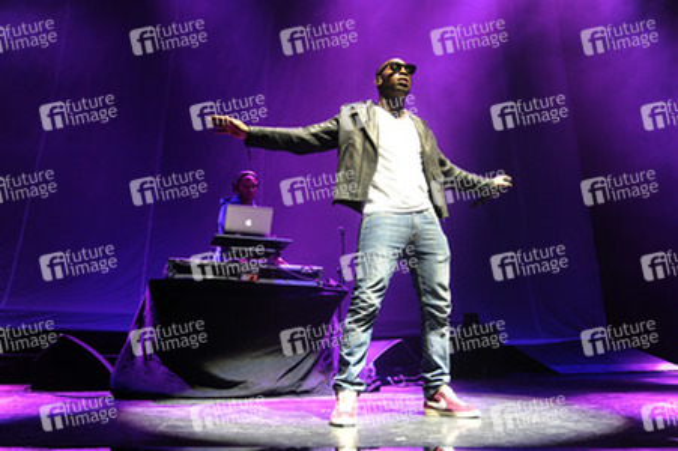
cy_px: 226
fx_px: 527
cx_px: 339
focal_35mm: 28
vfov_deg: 46.3
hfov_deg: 65.5
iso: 4000
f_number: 5.6
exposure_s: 1/200
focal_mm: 28
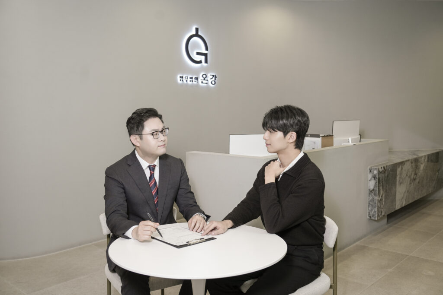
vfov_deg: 40.0
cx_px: 222
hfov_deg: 57.2
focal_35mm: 33
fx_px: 406
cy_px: 148
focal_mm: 33
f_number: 4
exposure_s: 1/100
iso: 400
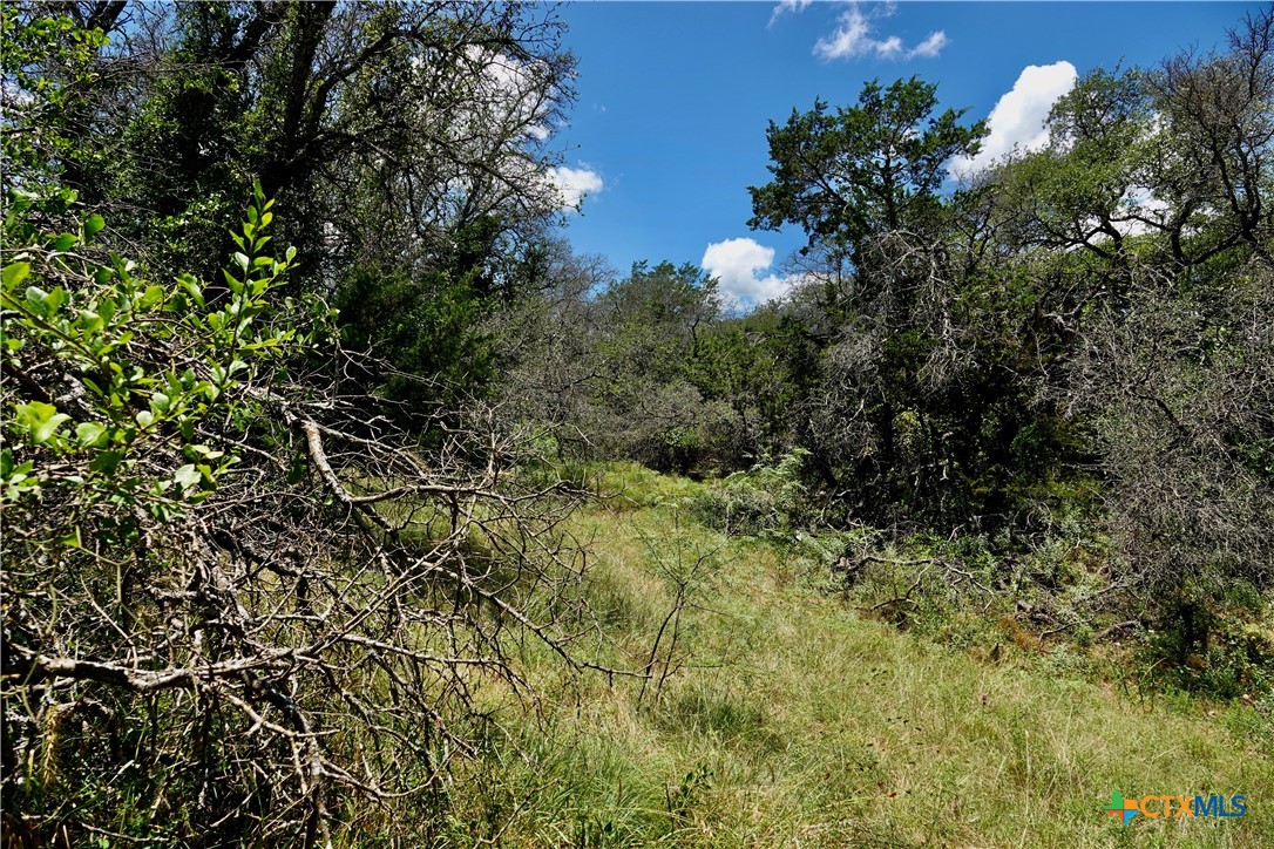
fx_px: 849
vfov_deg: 53.1
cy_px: 424
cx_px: 637
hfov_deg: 73.7
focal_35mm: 24
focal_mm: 8.8
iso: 100
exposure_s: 1/500
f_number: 4
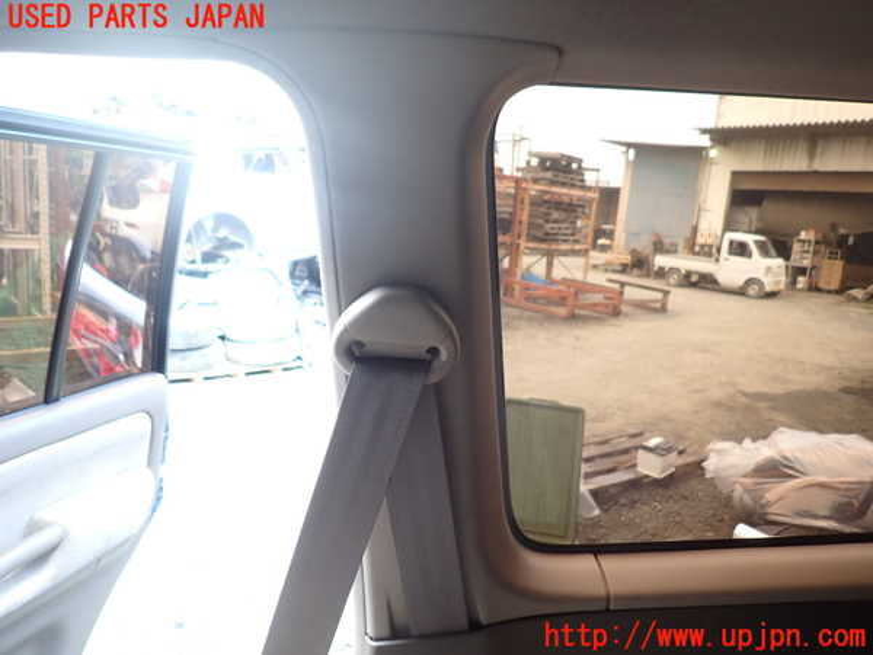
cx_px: 436
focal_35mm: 25
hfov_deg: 69.4
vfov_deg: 54.9
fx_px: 630
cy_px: 328
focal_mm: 4.5
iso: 200
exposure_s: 1/50
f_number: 2
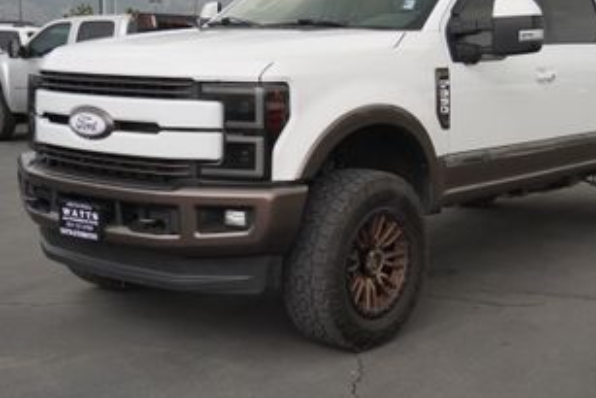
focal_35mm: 57
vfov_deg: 23.9
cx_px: 357
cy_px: 162
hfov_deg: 35.1
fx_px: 938
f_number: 4.5
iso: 250
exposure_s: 1/160
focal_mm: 29
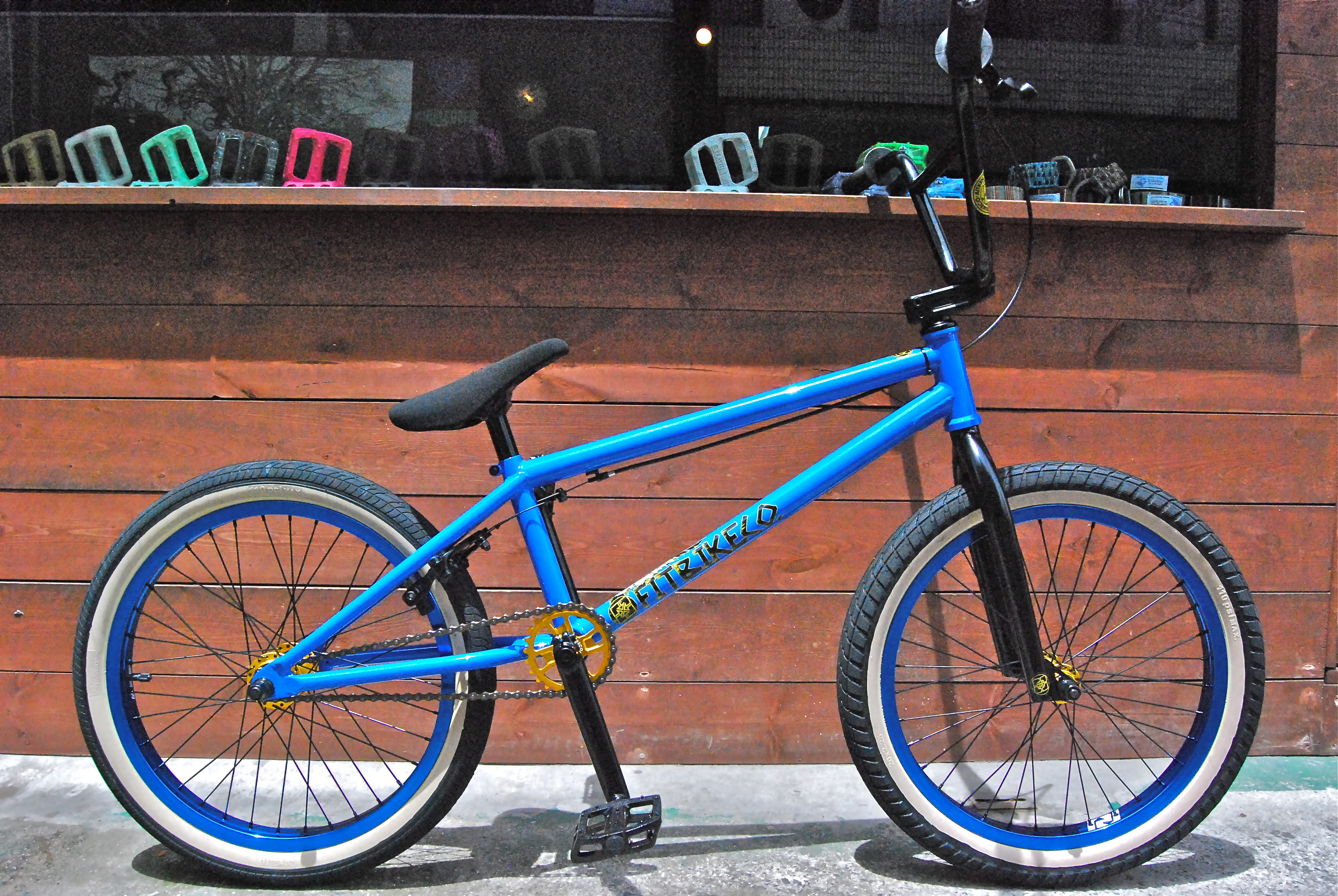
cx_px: 669
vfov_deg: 48.0
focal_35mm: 27
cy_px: 448
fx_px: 1005
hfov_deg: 67.3
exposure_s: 1/4000
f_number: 8
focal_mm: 18
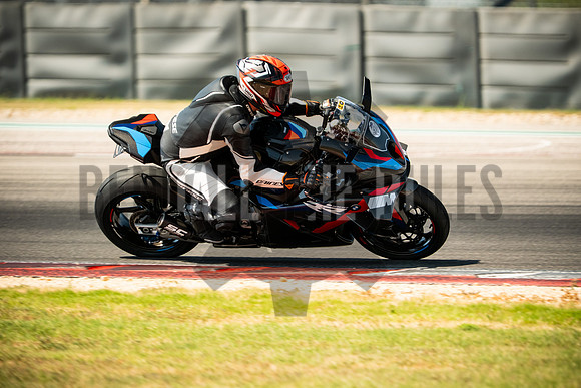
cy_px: 194
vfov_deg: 3.3
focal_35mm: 420
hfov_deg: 4.9
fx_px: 6780
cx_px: 290
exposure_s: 1/2000
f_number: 2.8
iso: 320
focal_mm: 280
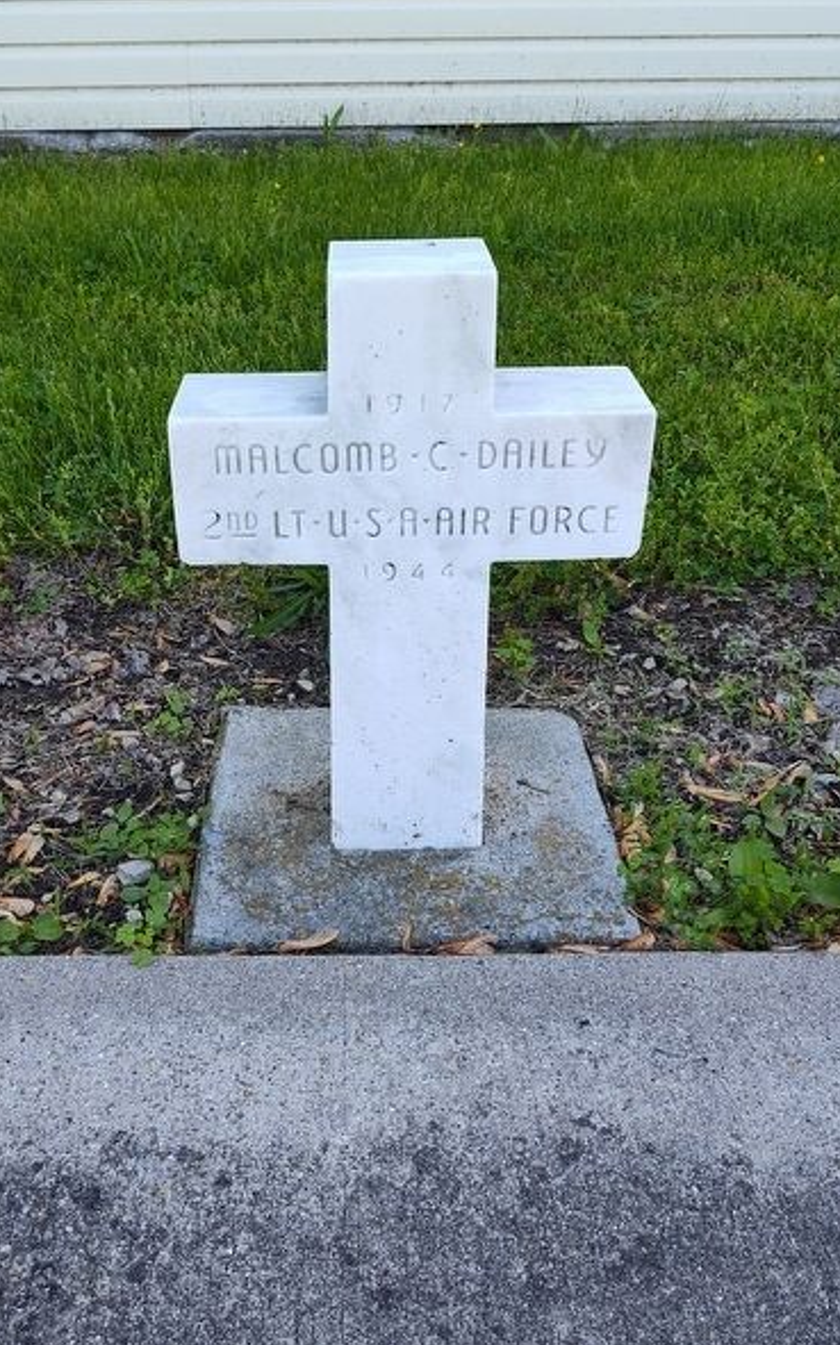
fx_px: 1210
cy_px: 676
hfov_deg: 38.2
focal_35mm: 33
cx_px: 351
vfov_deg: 58.2
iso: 108
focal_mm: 5.56
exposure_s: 1/200
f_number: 1.8
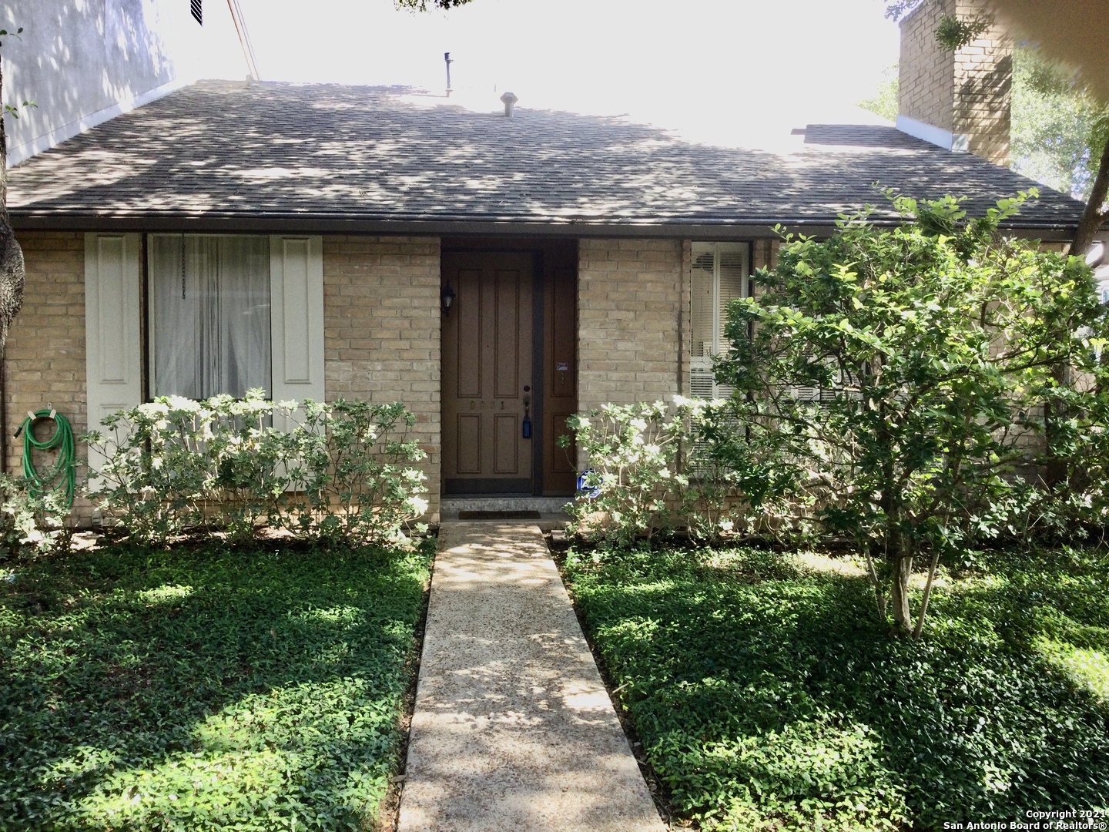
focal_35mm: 31
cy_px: 416
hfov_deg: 58.4
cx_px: 554
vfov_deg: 45.4
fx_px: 993
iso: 40
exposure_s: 1/120
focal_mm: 3.3
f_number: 2.4
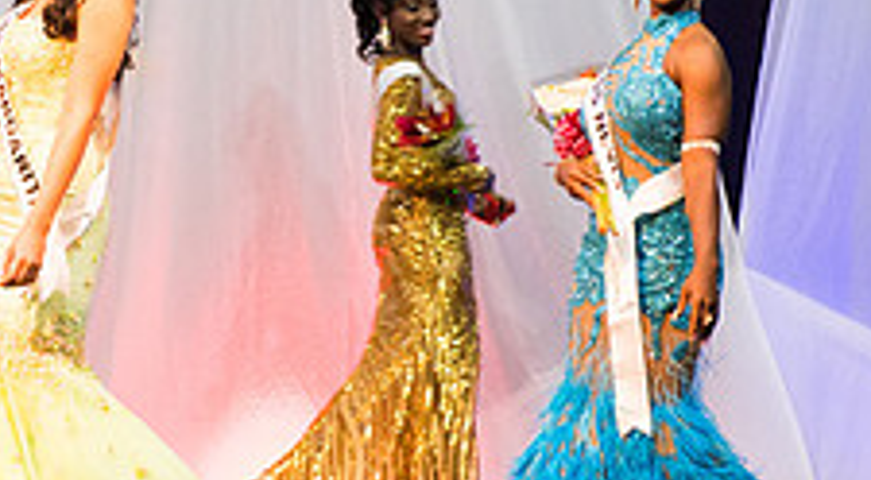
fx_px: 5539
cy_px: 90
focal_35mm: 241
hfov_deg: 8.9
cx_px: -95
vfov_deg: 5.0
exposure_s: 1/160
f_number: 5
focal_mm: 70
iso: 4000
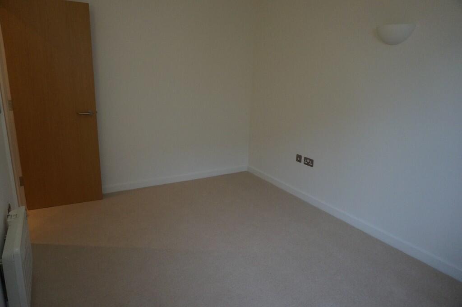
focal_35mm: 24
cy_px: 154
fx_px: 308
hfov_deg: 73.8
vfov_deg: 53.0
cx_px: 231
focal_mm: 16
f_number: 4
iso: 1600
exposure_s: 1/160
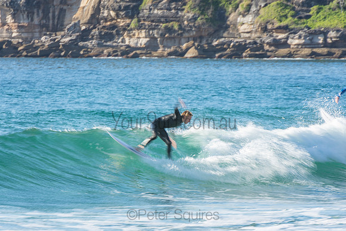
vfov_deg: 2.3
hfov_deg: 3.4
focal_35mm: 600
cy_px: 116
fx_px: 5768
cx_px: 173
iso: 100
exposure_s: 1/30
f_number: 18
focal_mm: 400
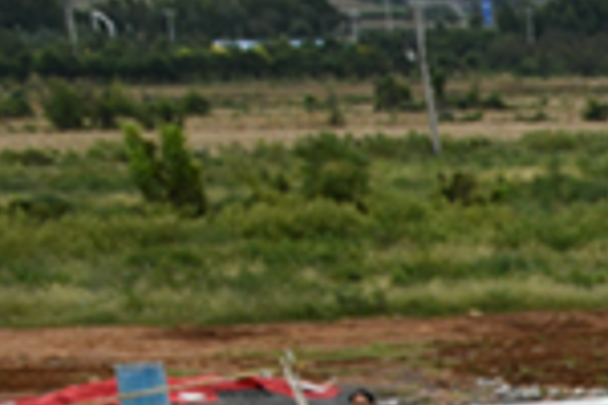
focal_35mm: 160
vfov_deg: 8.2
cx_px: 1492
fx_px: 2702
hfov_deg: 10.8
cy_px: 816
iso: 640
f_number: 11
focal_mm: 30
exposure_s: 1/250
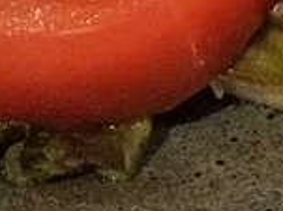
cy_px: -497
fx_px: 1658
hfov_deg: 9.2
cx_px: 551
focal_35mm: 203
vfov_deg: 6.5
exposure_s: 1/33
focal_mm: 4
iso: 320
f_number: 2.2
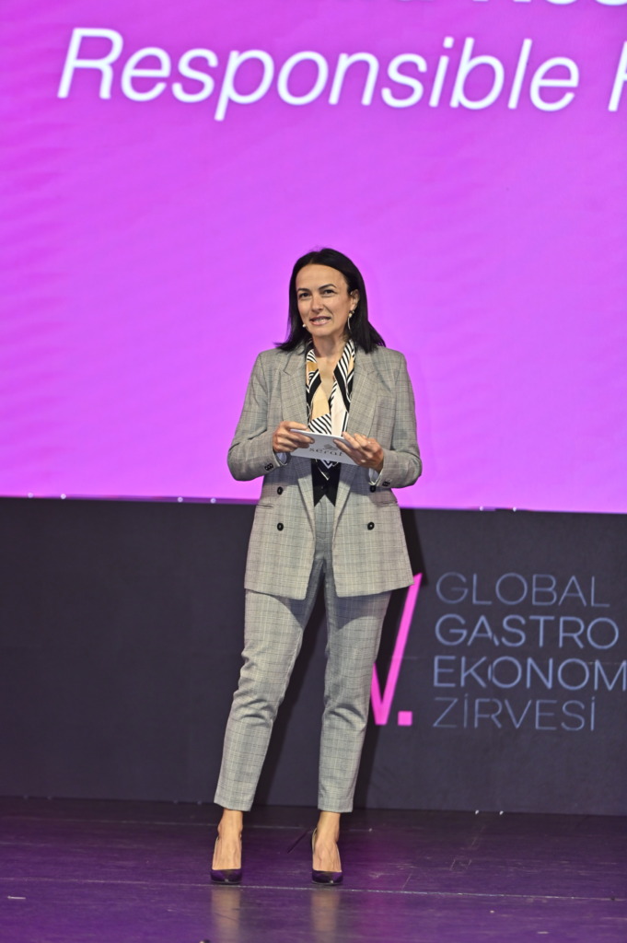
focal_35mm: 200
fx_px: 5233
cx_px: 314
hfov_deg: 6.9
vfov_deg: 10.3
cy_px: 472
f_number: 3.5
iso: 1000
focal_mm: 200
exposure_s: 1/250
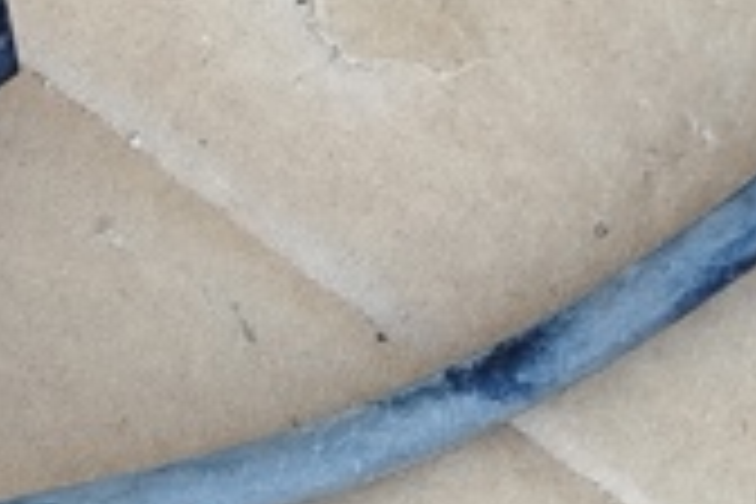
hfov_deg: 10.8
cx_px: 126
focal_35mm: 190
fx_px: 3990
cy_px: 130
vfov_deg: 7.2
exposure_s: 1/50
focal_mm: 5.31
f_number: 1.7
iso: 64
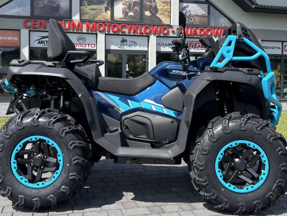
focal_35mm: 29
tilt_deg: -1.1
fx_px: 240
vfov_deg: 48.2
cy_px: 107
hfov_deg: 61.7
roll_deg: -0.7
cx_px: 143
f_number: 1.6
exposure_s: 1/1695
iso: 50
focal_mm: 5.96
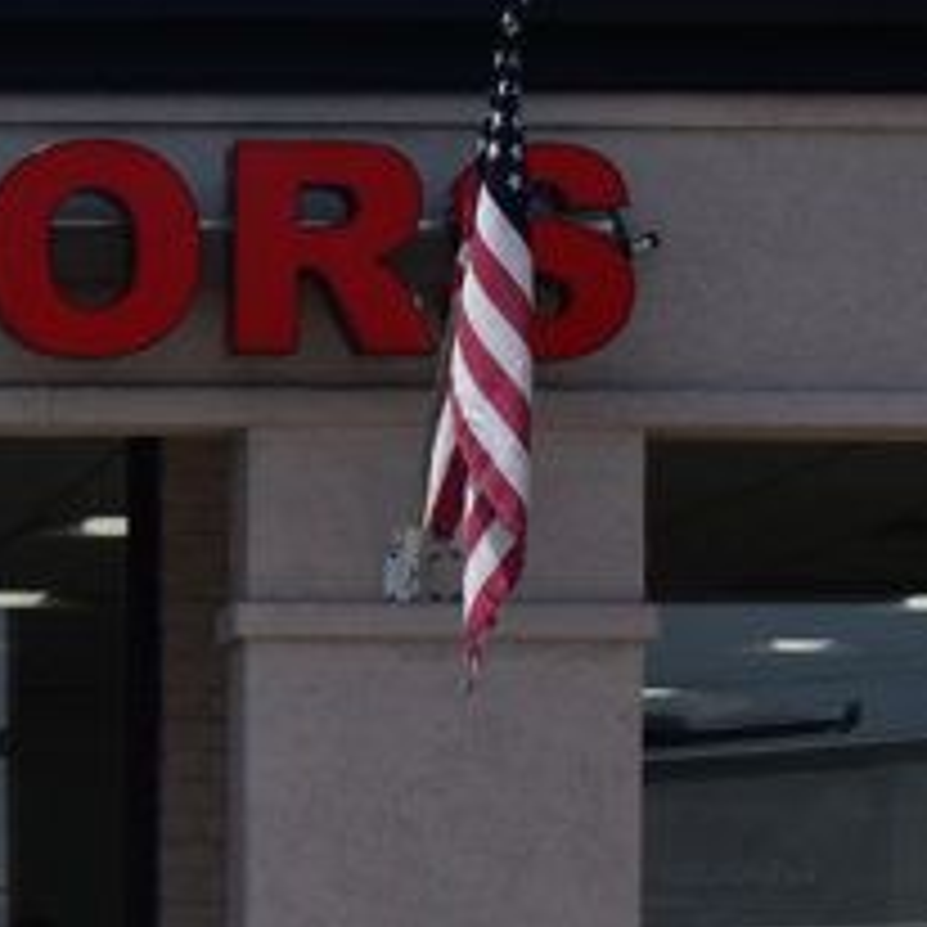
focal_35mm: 203
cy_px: 1386
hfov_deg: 8.3
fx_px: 6150
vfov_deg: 8.4
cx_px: -698
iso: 200
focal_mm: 32
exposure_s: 1/640
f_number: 11
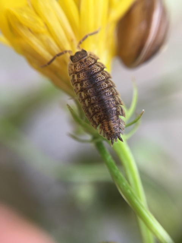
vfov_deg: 61.7
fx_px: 203
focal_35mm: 29
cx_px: 91
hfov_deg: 48.2
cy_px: 122
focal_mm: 4.15
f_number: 2.2
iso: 25
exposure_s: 1/128
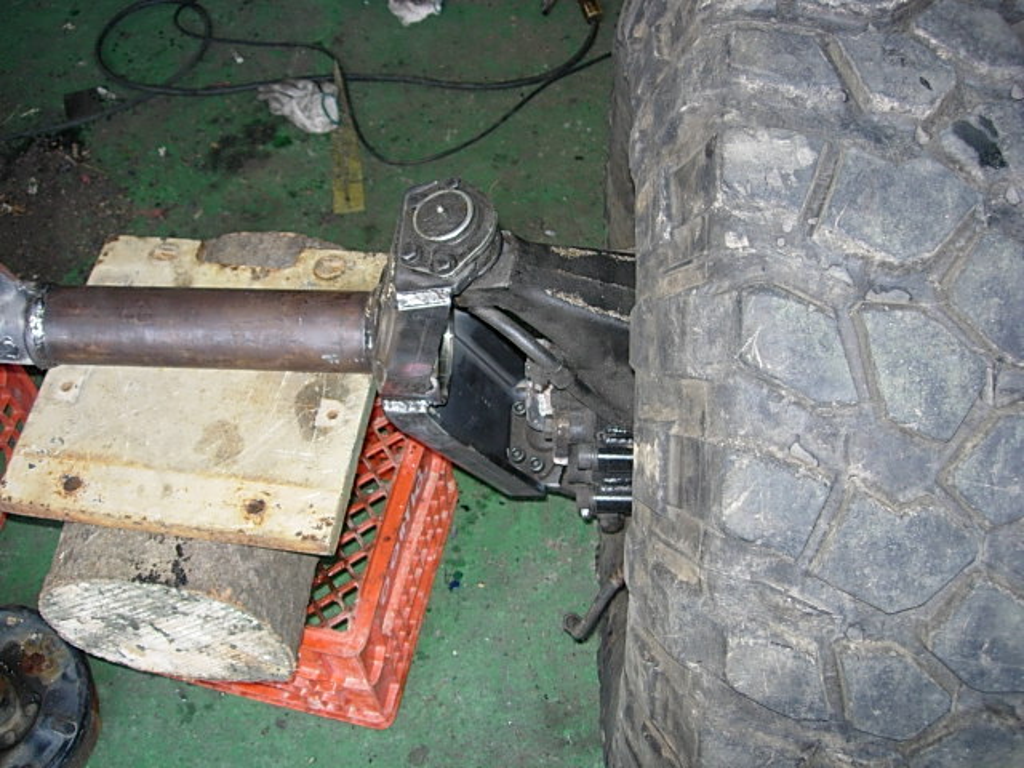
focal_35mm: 38
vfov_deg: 37.7
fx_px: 1124
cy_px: 384
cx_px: 512
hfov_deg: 49.0
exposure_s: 1/64
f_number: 2.8
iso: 79
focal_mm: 7.8
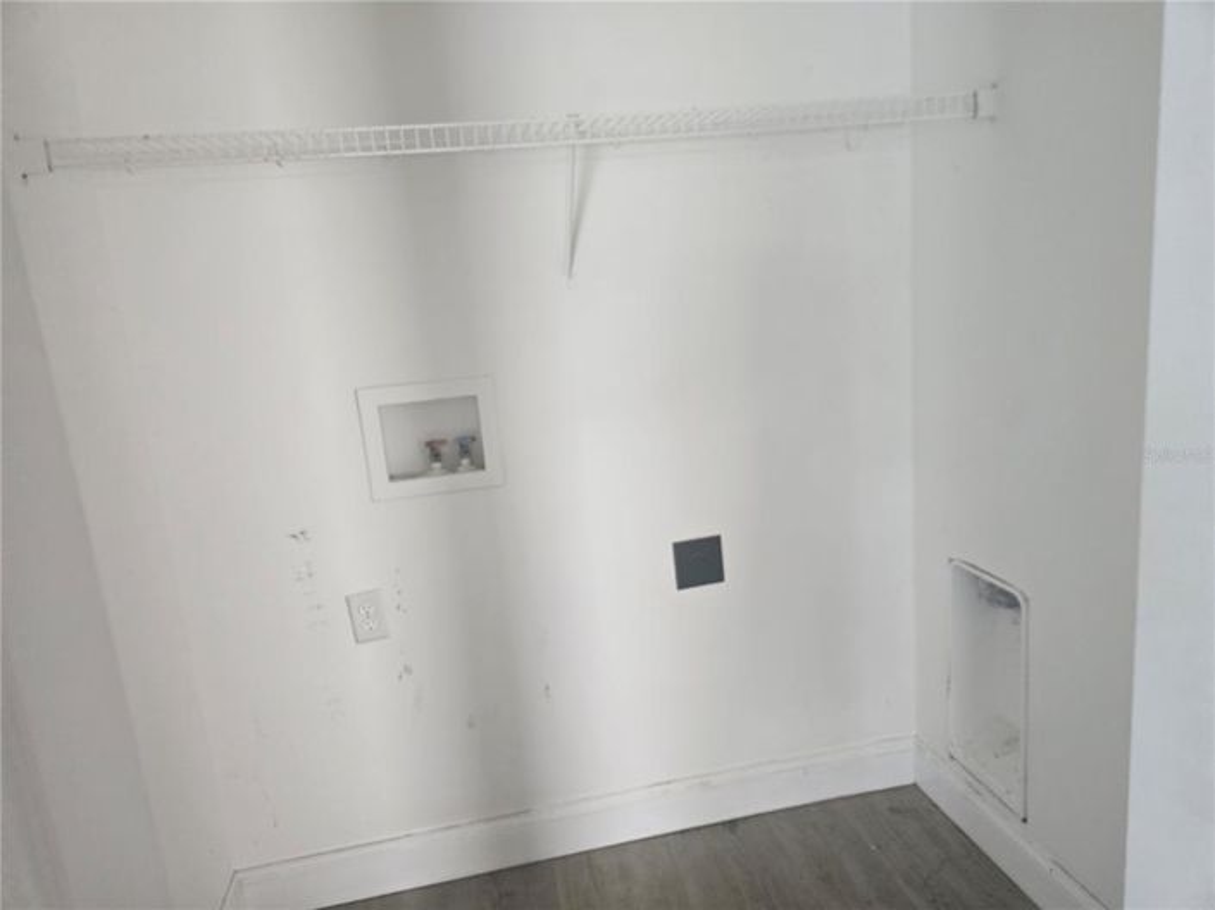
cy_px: 455
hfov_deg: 74.0
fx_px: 807
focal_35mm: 23
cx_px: 608
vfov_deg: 58.8
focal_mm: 6.3
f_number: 1.7
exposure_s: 1/120
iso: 800
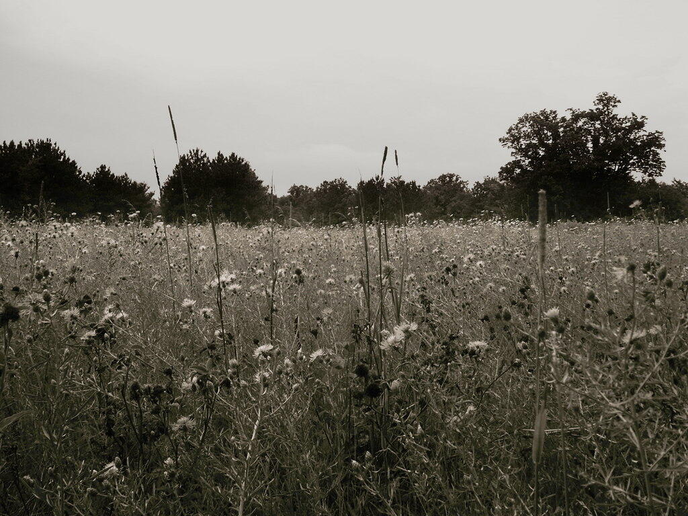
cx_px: 344
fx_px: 696
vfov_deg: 40.7
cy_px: 258
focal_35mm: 35
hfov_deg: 52.6
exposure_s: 1/60
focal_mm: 7.18
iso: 64
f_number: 6.7
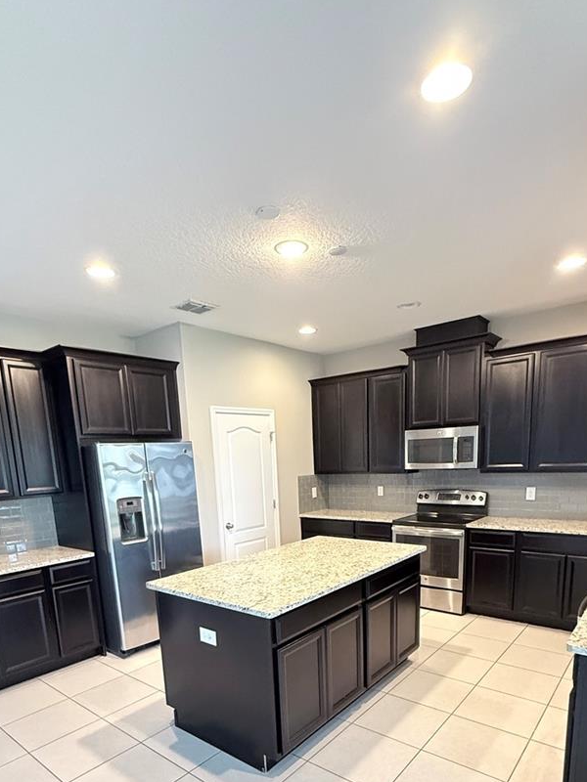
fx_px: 475
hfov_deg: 63.4
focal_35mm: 21
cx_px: 289
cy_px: 550
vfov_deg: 75.3
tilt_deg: -9.2
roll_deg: +1.5
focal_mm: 2.22
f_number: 2.2
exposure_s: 1/60
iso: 1000
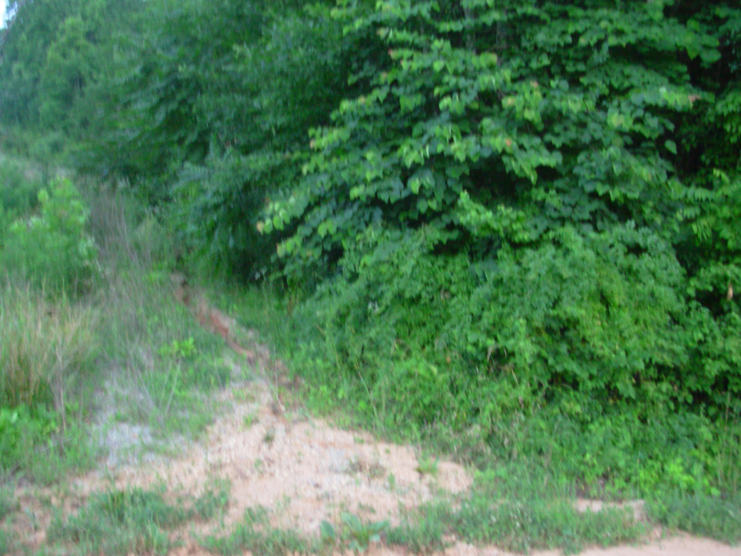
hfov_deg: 49.0
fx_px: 813
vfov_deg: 37.7
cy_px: 278
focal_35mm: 38
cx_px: 370
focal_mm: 6.3
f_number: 2.9
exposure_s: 1/1.9
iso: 159
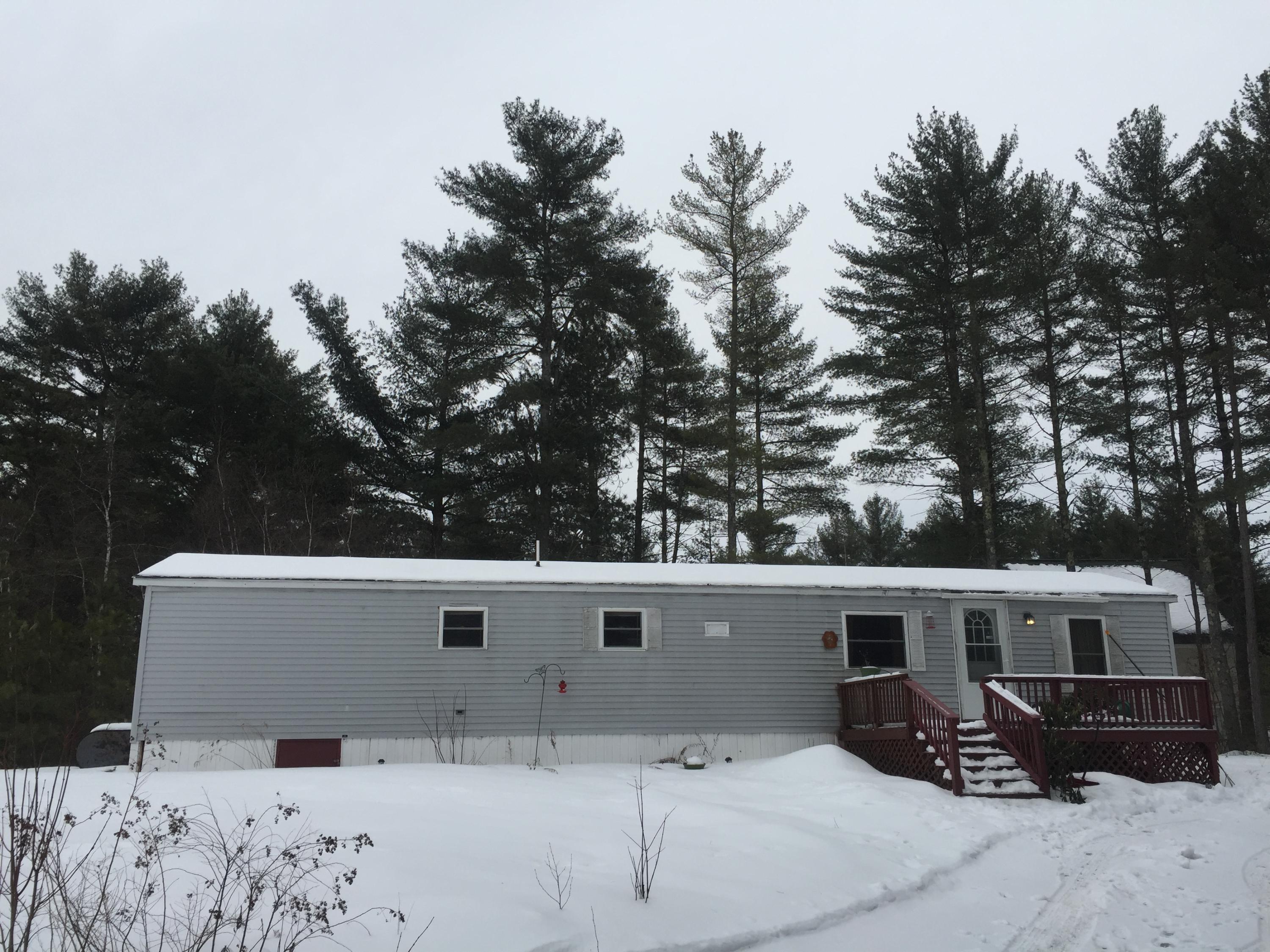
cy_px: 476
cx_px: 635
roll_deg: +0.5
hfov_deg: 61.7
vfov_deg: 48.2
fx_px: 1064
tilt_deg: +17.0
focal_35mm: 29
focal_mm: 4.15
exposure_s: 1/1647
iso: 32
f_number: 2.2
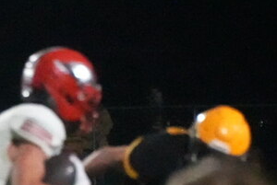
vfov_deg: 2.0
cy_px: 202
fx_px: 5322
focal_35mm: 691
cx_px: -44
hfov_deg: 3.0
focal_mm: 135
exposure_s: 1/800
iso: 32000
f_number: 5.6
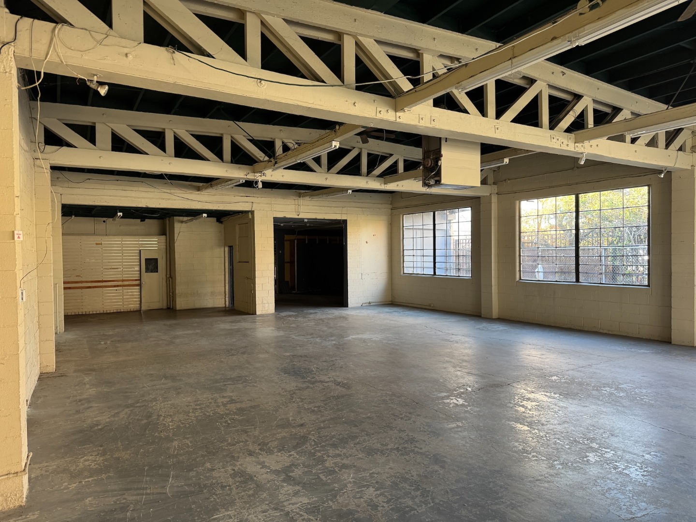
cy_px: 261
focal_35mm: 24
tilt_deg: -2.2
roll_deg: +1.1
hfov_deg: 71.6
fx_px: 483
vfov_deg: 56.8
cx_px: 348
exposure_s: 1/98
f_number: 1.78
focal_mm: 6.76
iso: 200
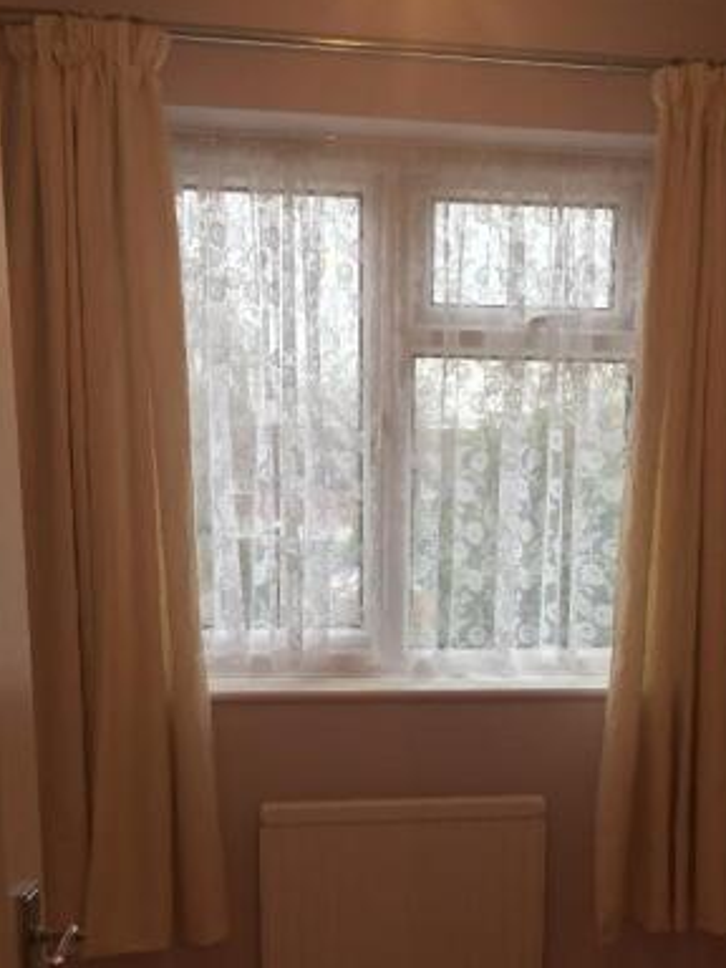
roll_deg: -1.3
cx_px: 468
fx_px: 1230
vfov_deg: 41.7
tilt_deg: -9.8
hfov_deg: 32.7
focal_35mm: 44
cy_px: 720
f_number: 2.2
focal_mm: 4.15
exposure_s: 1/50
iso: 40
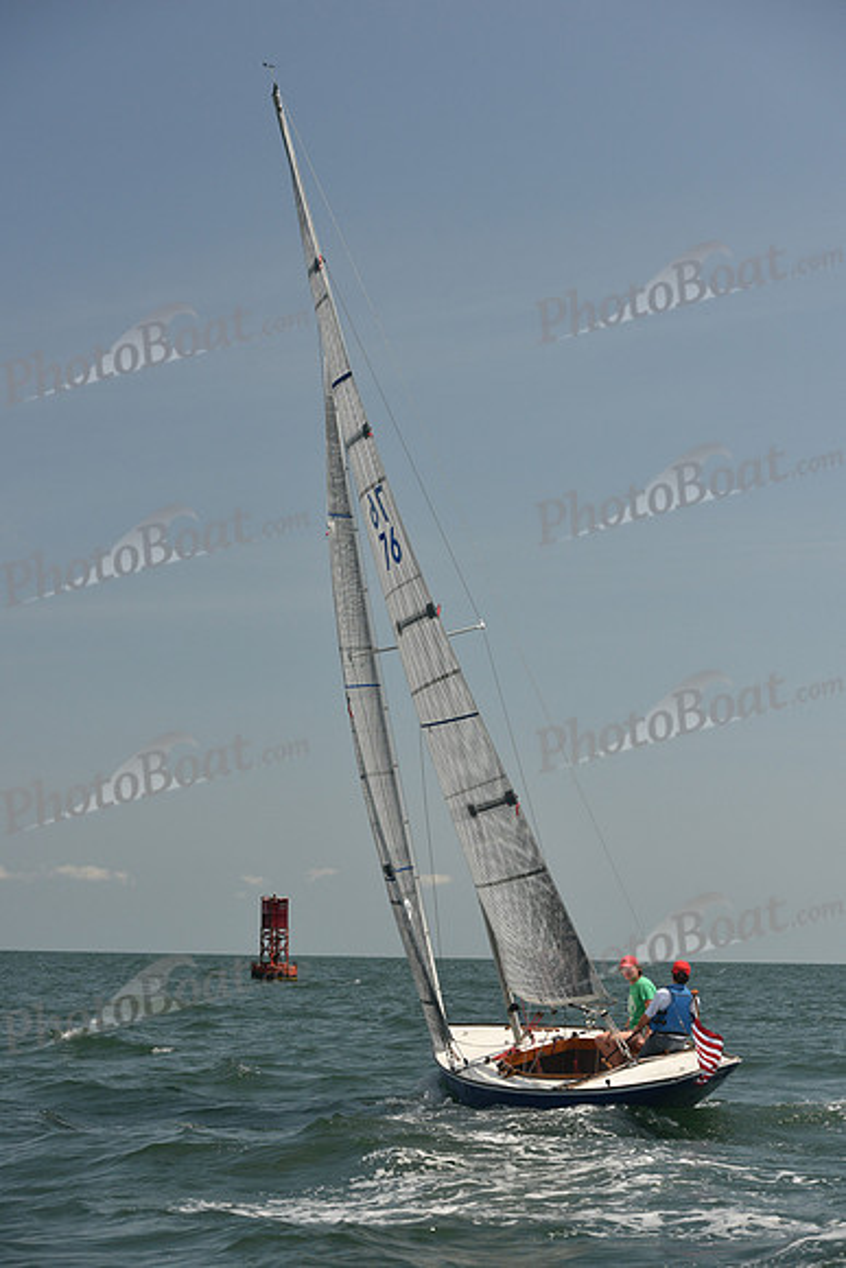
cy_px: 634
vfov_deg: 28.8
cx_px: 423
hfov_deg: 19.5
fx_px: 2466
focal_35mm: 70
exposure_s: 1/1000
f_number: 6.3
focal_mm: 70
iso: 320
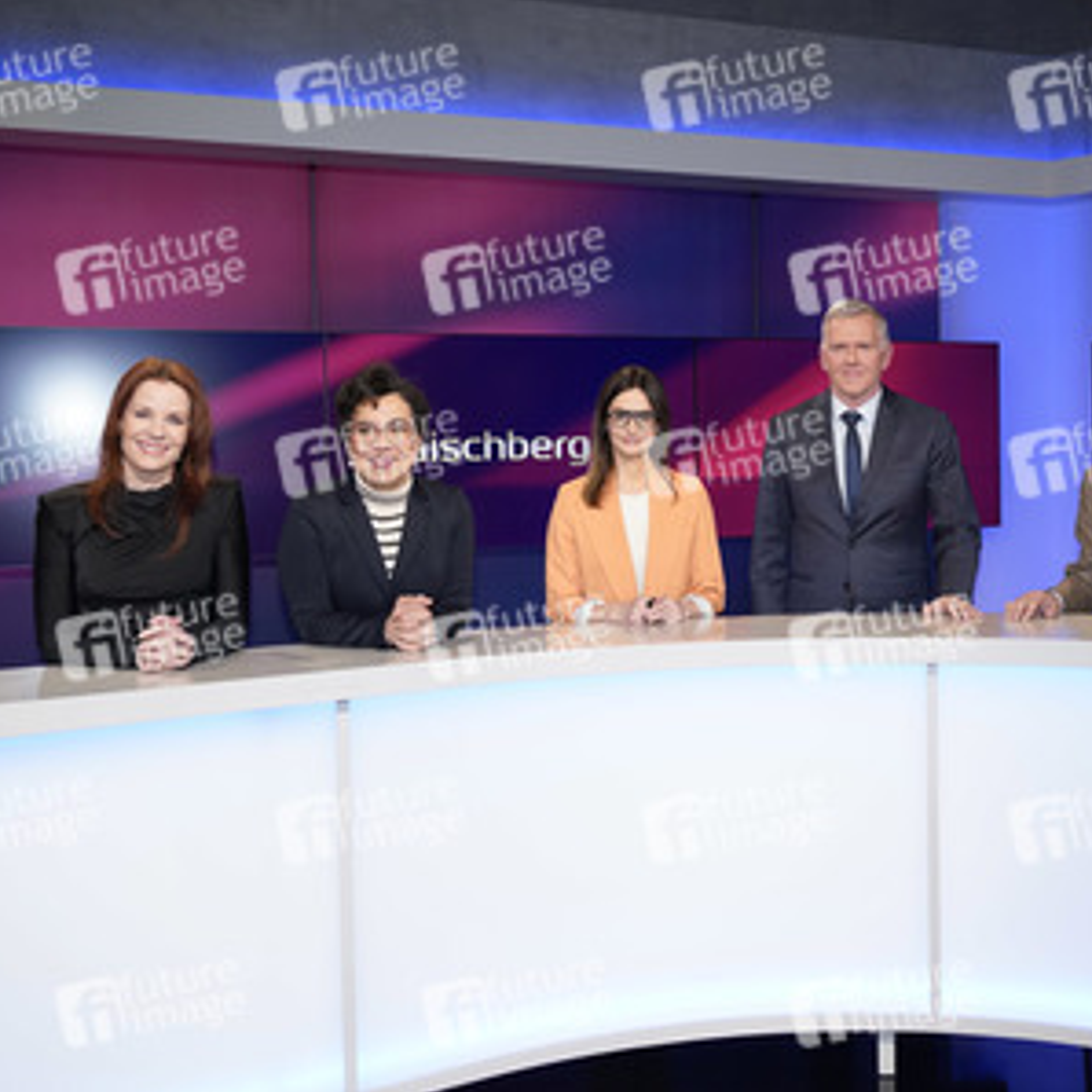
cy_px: 546
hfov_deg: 44.9
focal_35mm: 36
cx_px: 786
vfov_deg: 46.0
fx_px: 1285
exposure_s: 1/125
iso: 1600
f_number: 5
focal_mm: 28
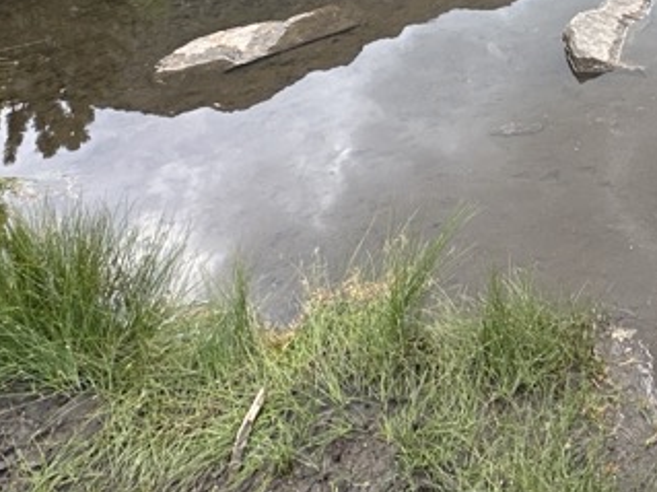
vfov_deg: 24.8
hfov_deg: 36.3
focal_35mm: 45
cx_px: 704
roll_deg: +1.2
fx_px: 854
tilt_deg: -7.8
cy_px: -245
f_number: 2.2
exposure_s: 1/232
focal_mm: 2.22
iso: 40
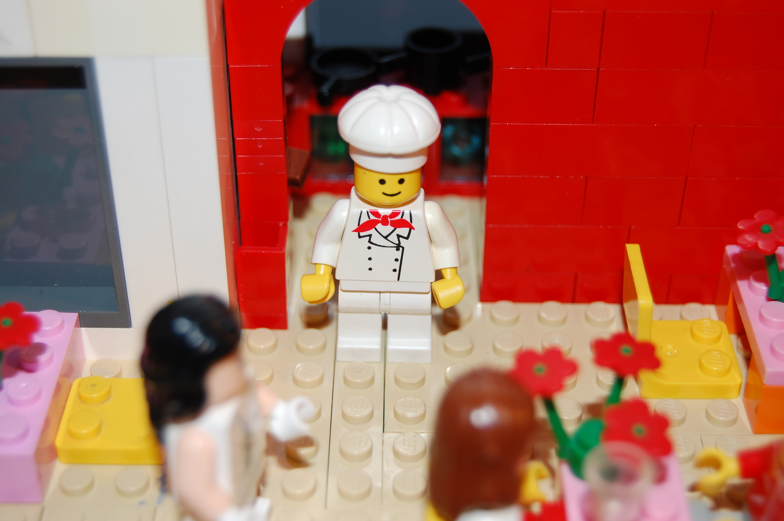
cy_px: 260
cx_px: 392
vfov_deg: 21.5
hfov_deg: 31.9
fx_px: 1371
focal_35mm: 63
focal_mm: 42
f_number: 5.6
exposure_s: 1/125
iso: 200
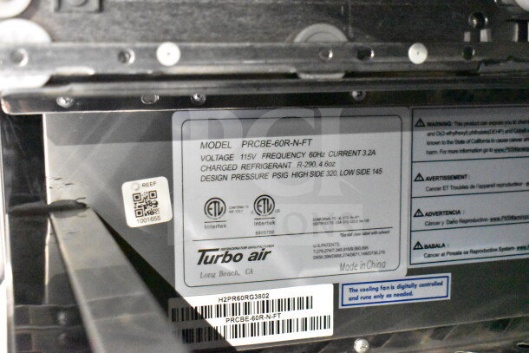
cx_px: 264
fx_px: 794
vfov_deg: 25.1
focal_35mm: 54
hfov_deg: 36.9
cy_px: 176
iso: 25600
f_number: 4.8
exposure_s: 1/40
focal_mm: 36
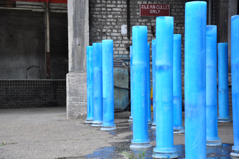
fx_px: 577
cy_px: 80
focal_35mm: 87
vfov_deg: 15.7
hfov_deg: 23.4
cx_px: 120
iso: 250
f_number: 5.6
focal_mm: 58
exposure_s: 1/125
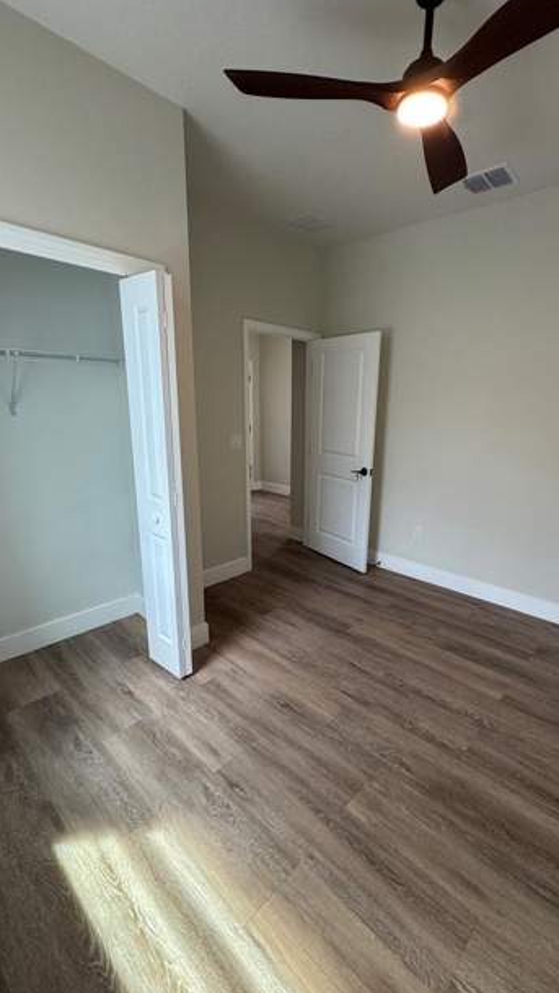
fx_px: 422
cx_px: 311
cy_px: 506
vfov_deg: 99.4
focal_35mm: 16
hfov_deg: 66.9
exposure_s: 1/120
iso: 200
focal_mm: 2.22
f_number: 2.2
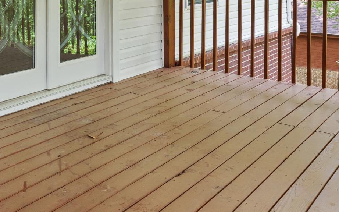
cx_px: 162
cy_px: -27
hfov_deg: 41.1
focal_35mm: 49
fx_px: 452
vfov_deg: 24.4
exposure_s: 1/20
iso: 320
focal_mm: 11.8
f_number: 7.1
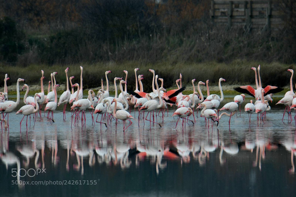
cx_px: 148
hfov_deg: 2.3
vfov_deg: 1.5
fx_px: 7400
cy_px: 98
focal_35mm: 900
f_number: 8
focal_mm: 600
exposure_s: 1/100
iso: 320
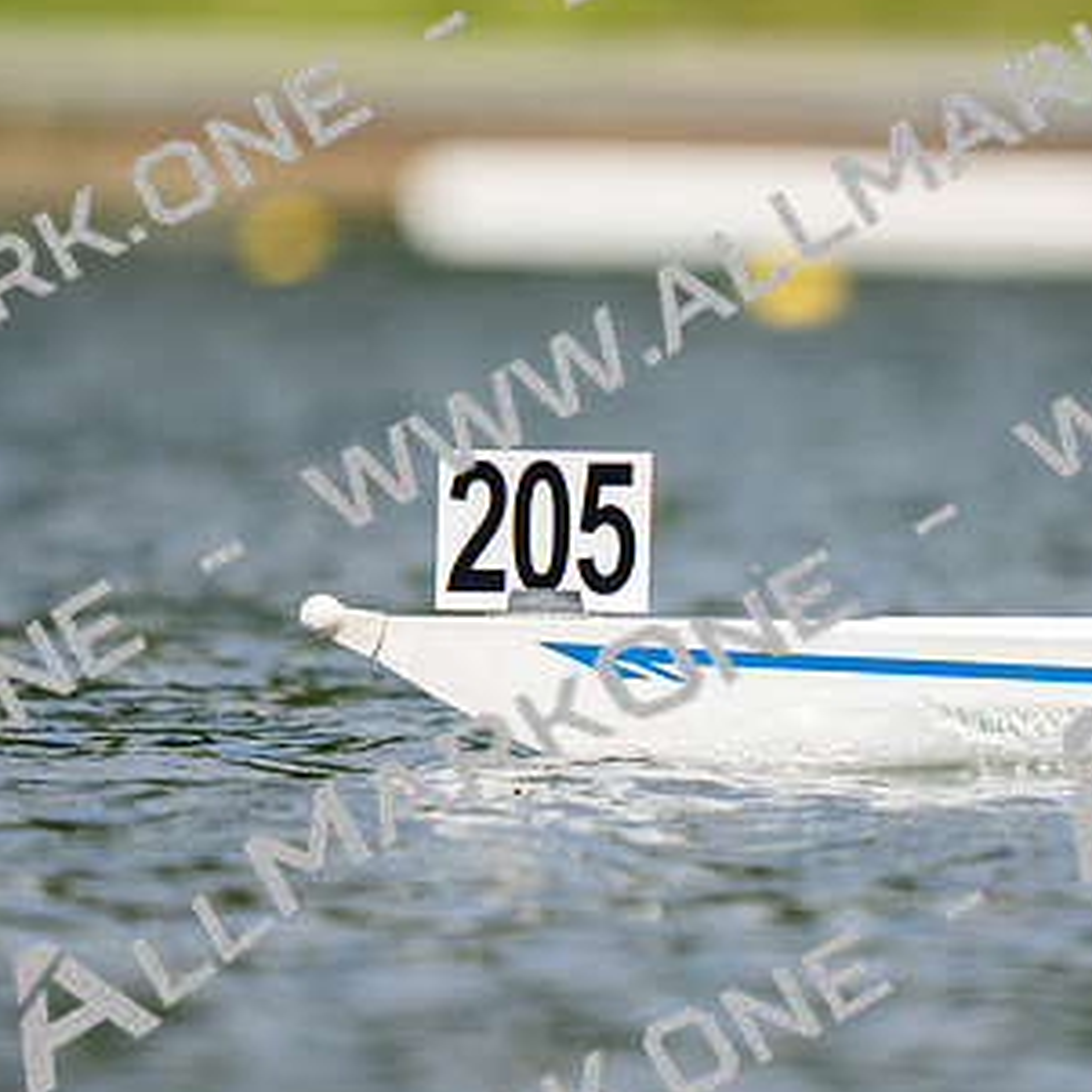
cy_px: 539
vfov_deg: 1.8
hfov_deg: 1.8
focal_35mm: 983
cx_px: 751
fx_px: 35084
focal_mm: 400
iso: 125
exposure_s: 1/2500
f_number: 2.8
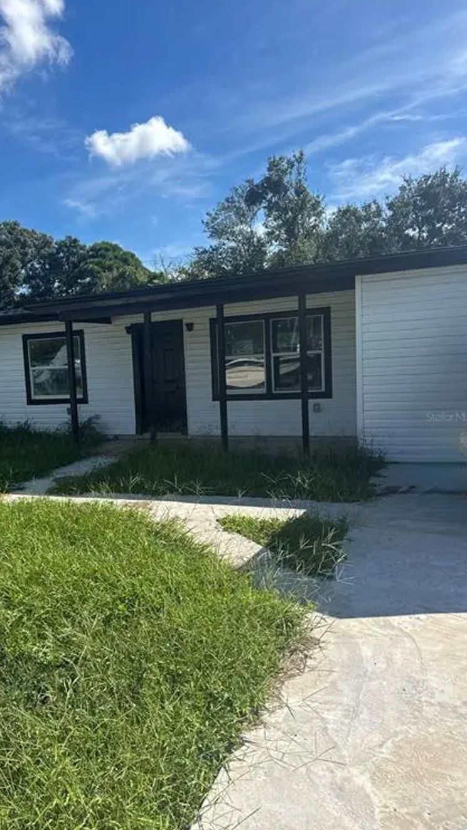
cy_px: 416
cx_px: 155
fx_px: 594
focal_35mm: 27
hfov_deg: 42.3
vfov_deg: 69.9
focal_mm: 6.76
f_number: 1.78
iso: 80
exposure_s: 1/4608
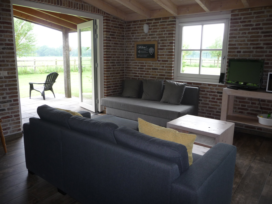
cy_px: 102
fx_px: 220
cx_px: 136
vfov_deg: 49.7
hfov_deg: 63.4
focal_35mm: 28
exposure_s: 1/30
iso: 100
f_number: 3.3
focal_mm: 4.7
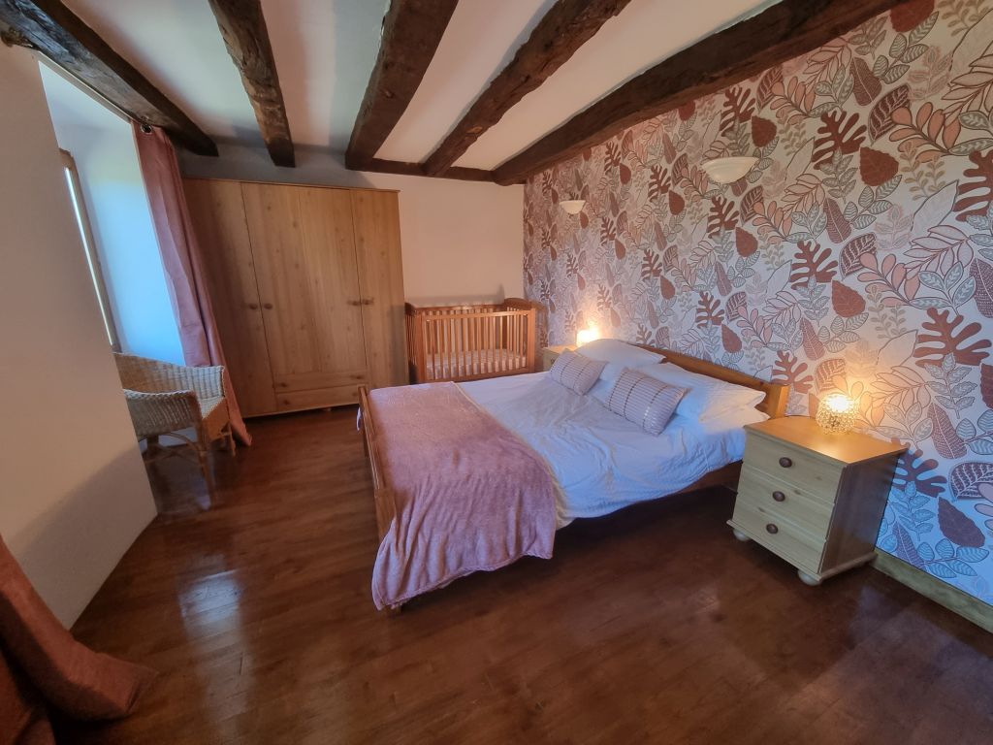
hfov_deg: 106.2
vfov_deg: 89.9
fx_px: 373
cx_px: 496
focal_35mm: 13
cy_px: 372
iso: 320
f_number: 2.2
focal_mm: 2.2
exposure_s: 1/50
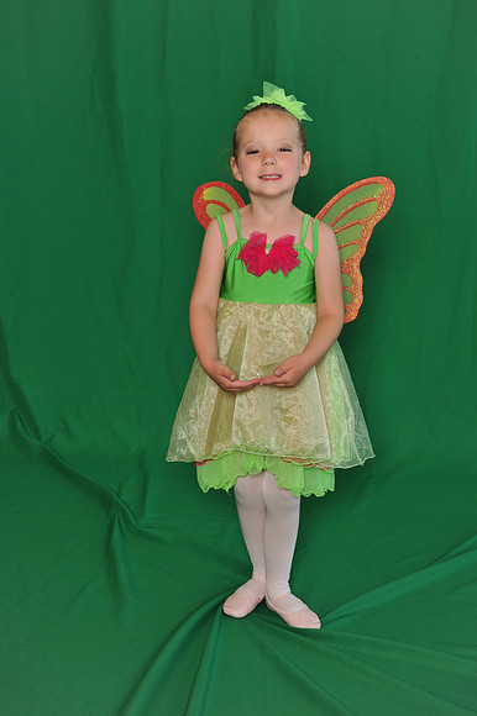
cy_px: 358
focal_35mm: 58
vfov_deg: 34.5
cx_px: 238
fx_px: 1154
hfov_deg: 23.4
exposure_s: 1/200
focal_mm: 58
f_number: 4
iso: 640
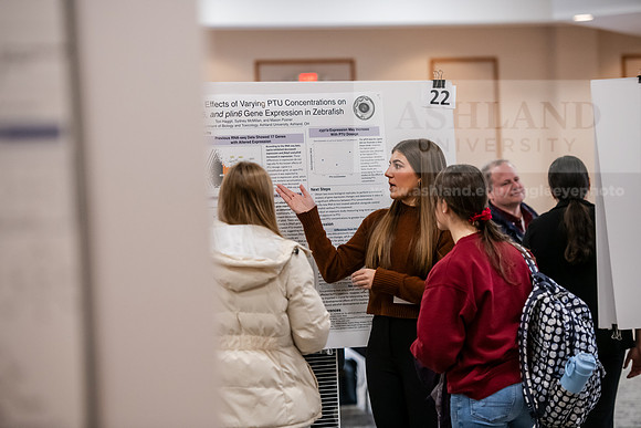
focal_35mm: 120
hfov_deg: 17.1
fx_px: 2137
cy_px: 214
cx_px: 320
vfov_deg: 11.4
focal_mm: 120
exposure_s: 1/200
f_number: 3.2
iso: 2000
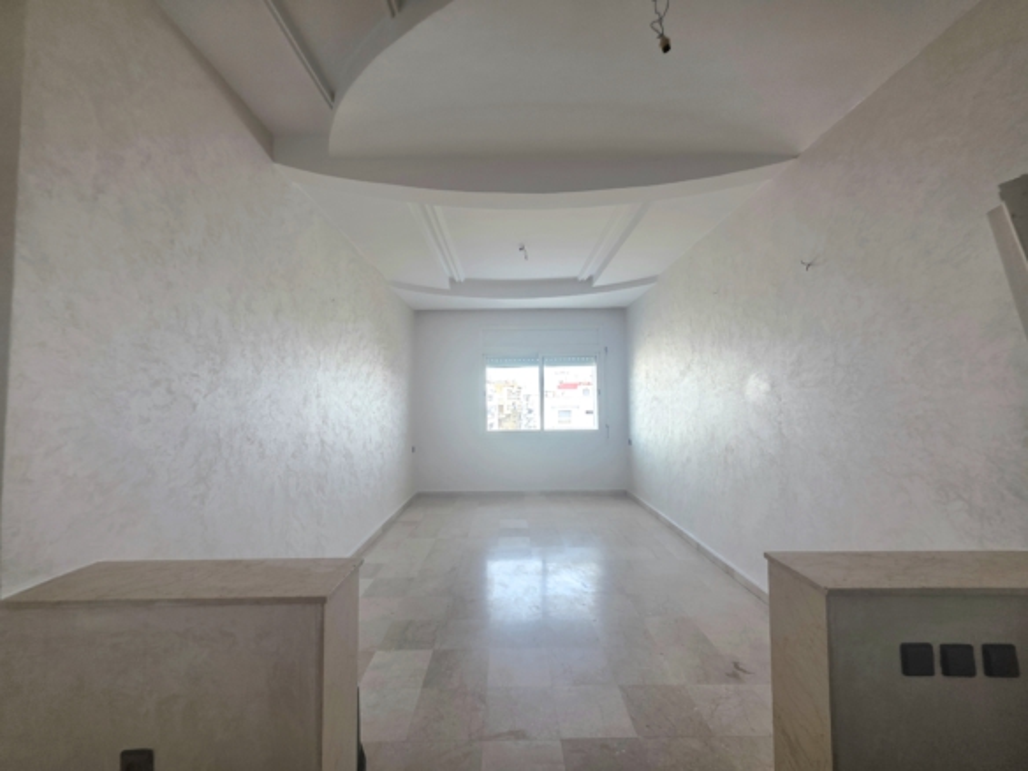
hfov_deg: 106.2
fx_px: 386
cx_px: 514
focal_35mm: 13
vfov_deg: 89.9
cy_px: 386
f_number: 1.9
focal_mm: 2.2
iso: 32
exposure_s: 1/101
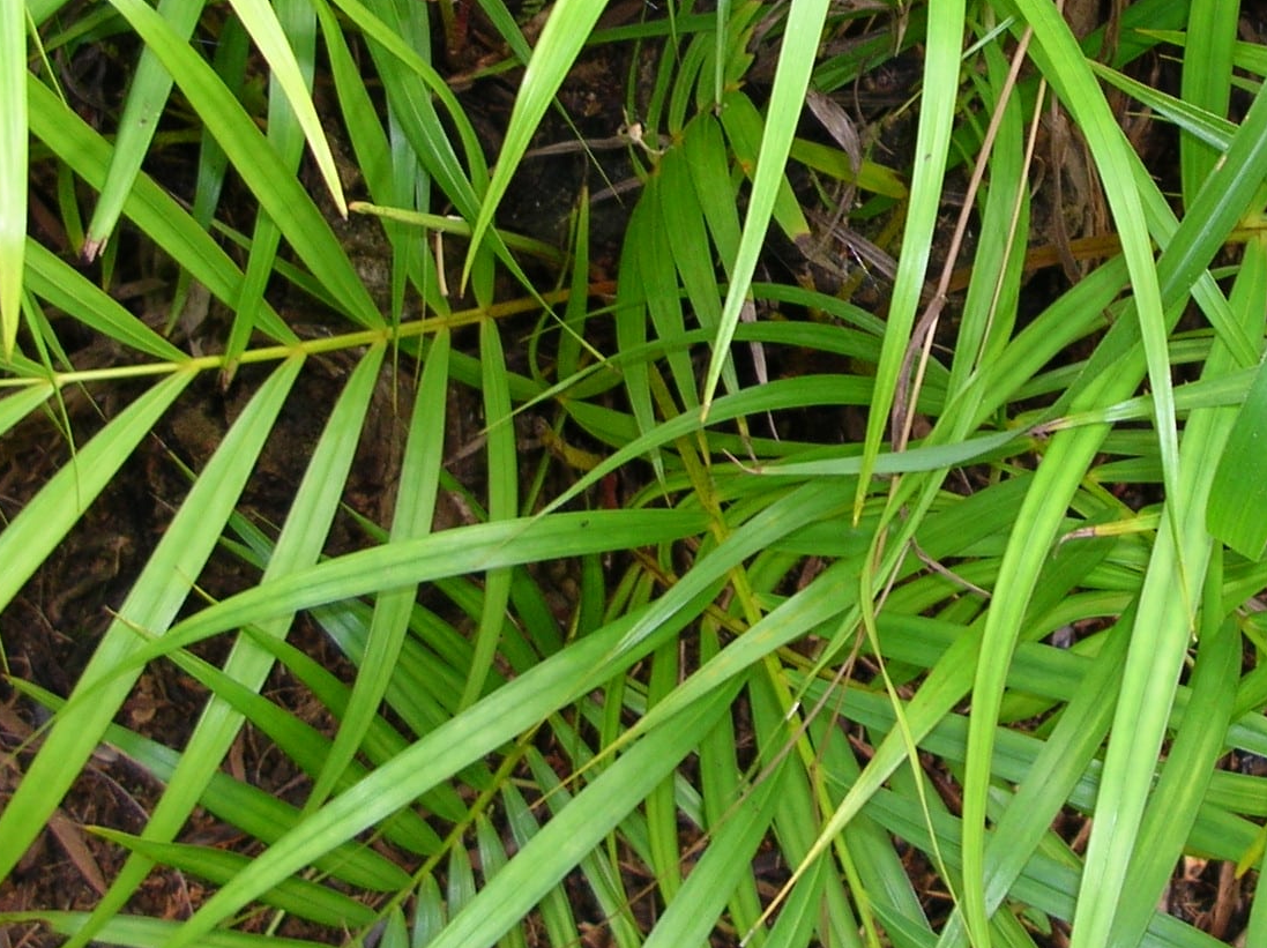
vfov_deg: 19.8
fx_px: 2670
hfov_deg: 26.1
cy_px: 94
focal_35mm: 73
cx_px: 1066
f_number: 2.8
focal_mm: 5.8
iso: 50
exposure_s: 1/30
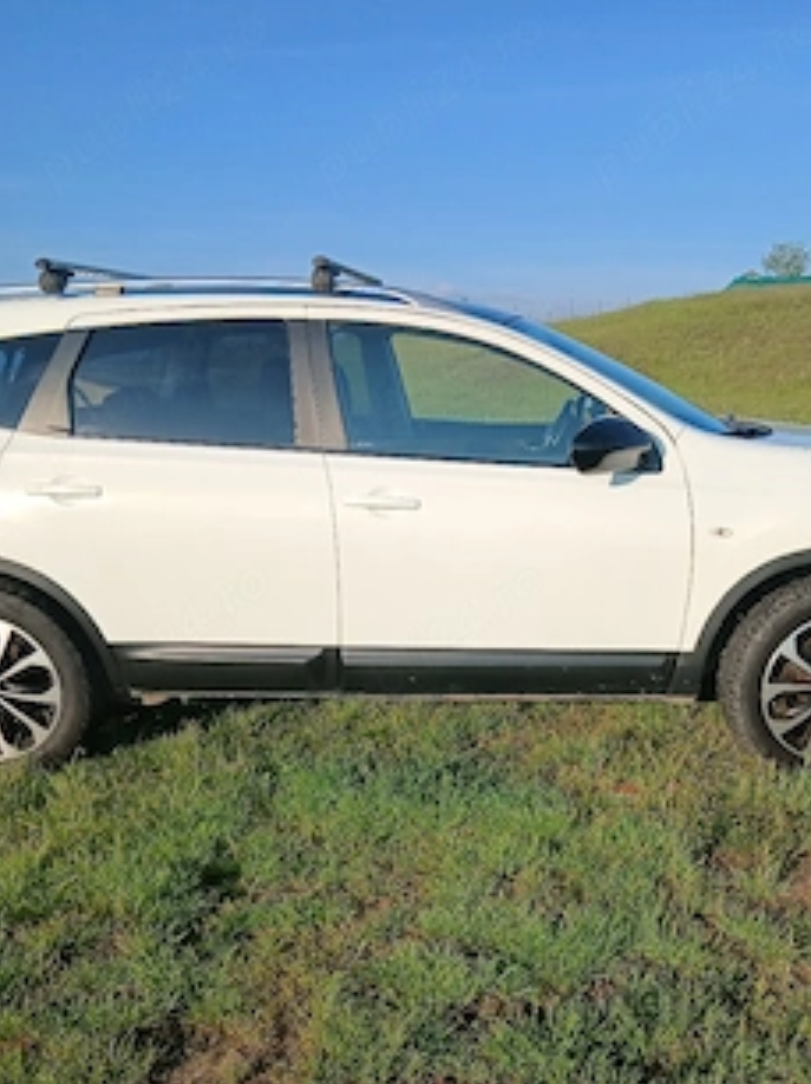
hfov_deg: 41.5
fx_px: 1064
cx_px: 499
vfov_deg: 53.2
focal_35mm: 34
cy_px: 694
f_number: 1.8
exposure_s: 1/556
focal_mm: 3.98
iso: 20
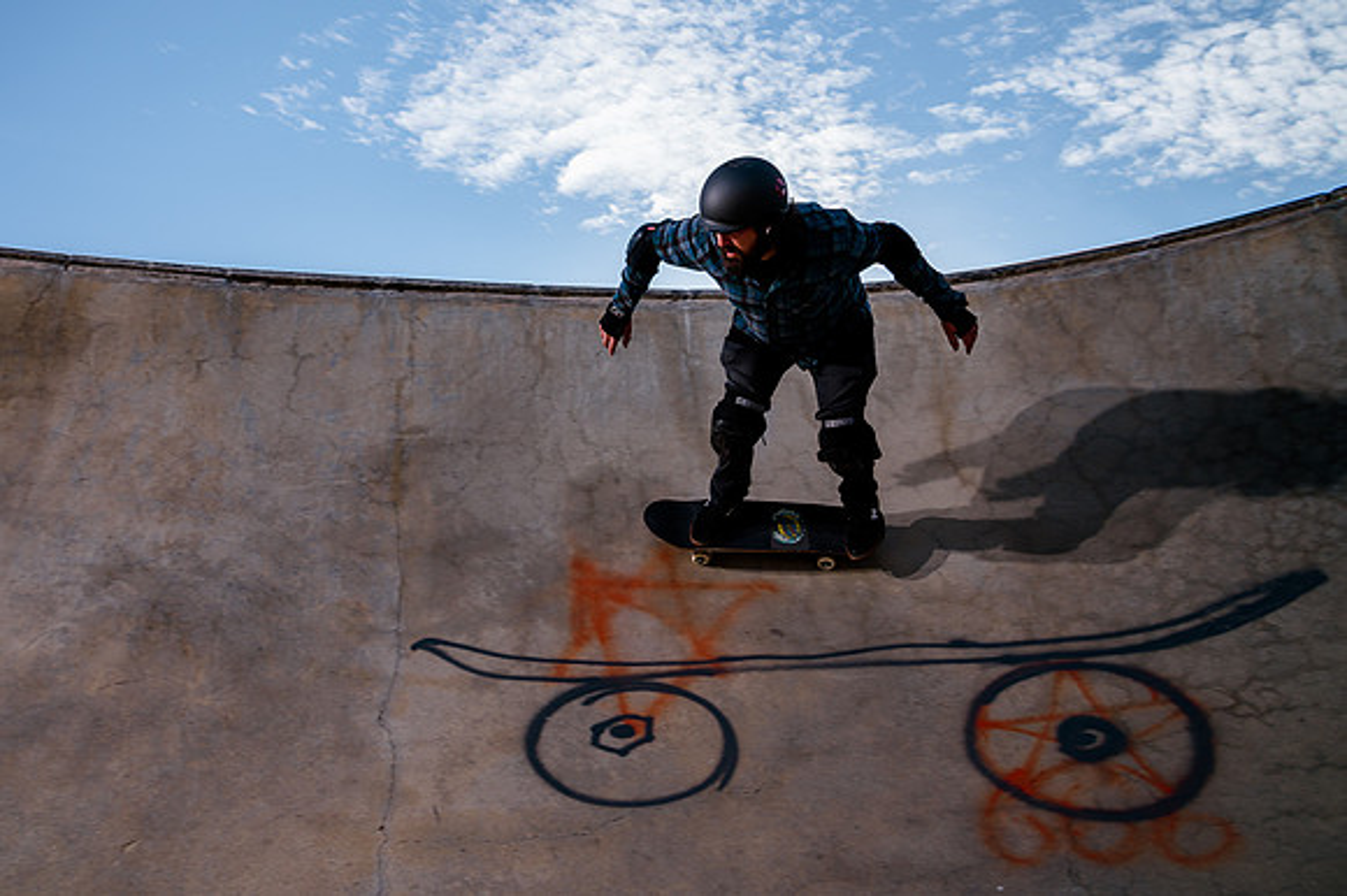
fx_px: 1131
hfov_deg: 61.0
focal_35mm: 30
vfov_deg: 43.1
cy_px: 387
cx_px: 534
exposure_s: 1/500
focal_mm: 24
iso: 200
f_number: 8
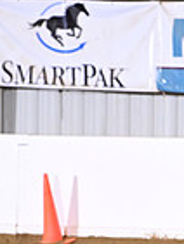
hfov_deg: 1.9
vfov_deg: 2.5
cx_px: 424
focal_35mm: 793
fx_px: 5612
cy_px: 146
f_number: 4.5
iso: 2500
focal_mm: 200
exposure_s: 1/200
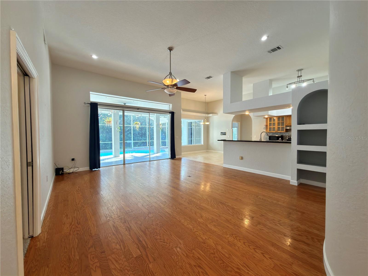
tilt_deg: -1.6
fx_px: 149
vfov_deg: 85.7
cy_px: 138
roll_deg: +0.7
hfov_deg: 102.1
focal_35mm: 14
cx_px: 184
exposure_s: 1/30
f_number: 2.2
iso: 64
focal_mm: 2.22
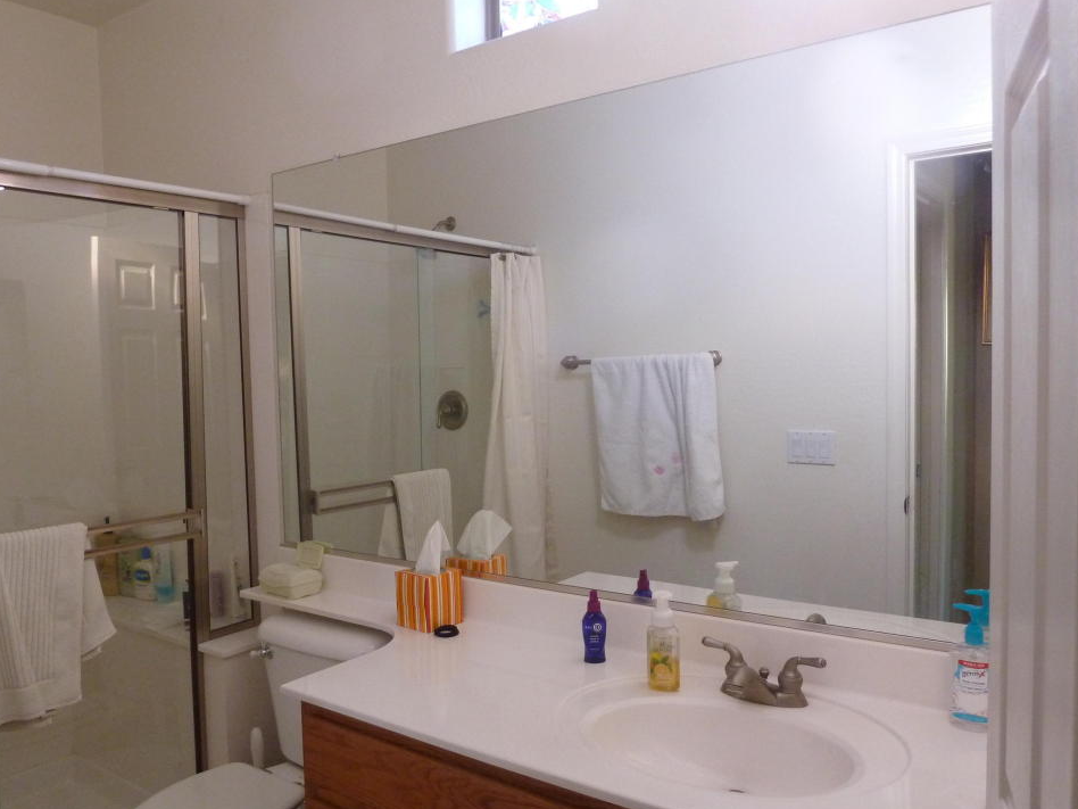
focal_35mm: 27
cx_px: 522
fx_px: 841
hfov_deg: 65.3
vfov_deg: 51.3
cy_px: 432
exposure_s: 1/25
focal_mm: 4.1
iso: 400
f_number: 3.3
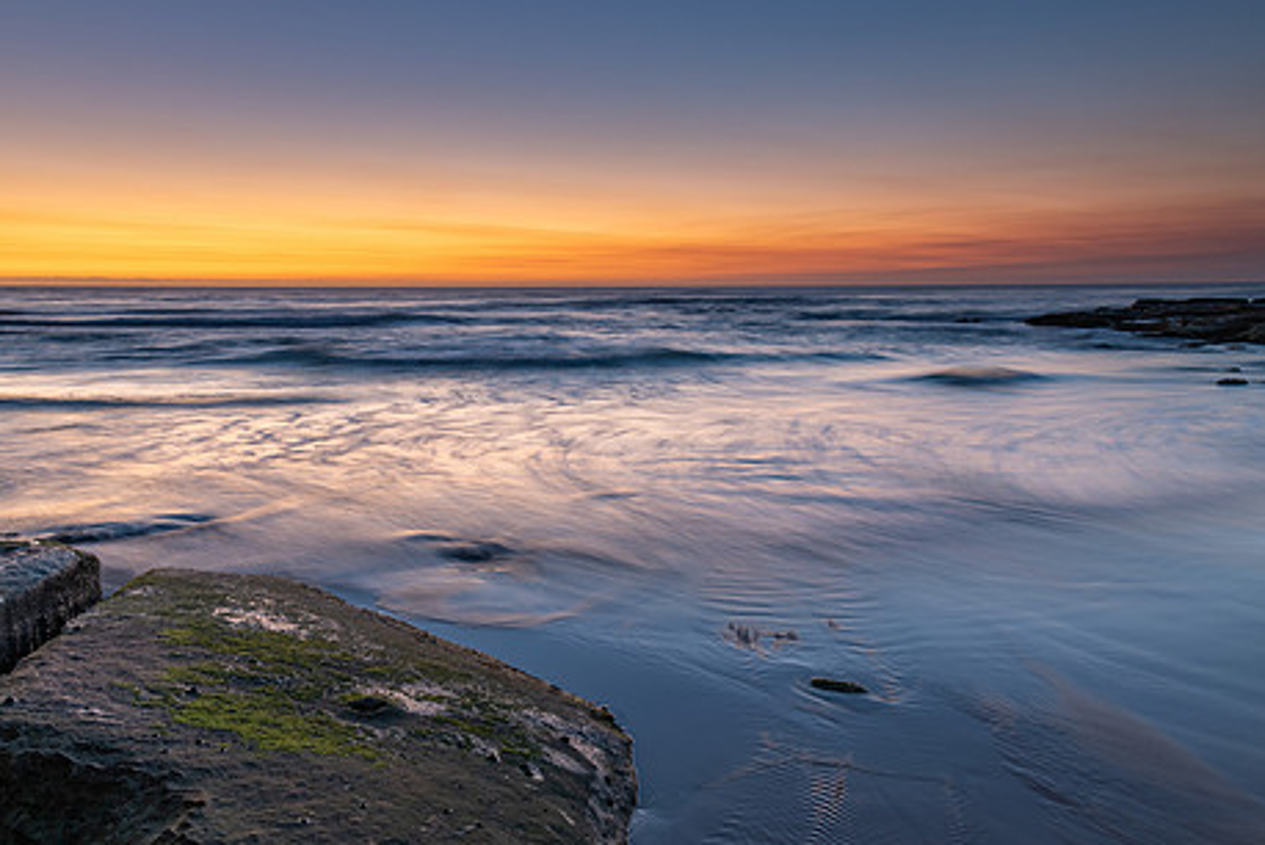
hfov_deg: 60.1
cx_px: 552
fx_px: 1090
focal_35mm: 31
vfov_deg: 42.3
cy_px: 366
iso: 200
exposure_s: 1.6
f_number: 8
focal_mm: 24
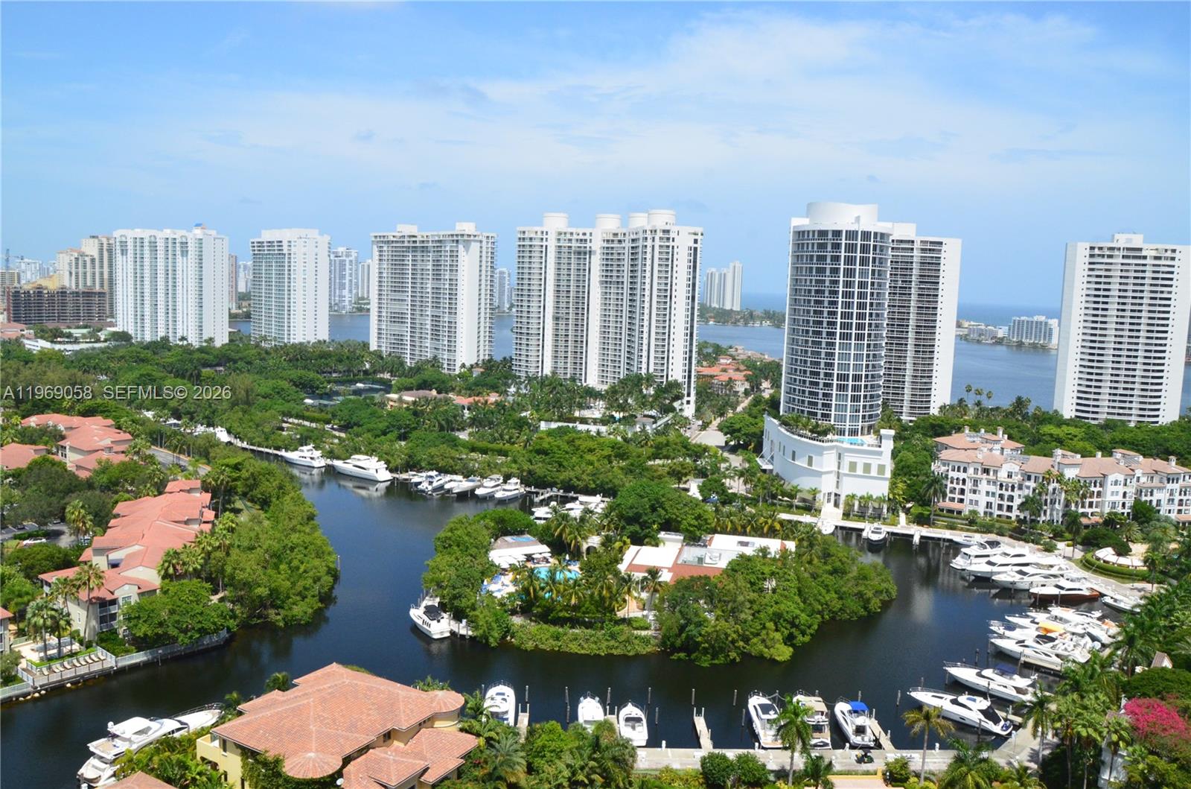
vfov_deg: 47.7
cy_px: 394
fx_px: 891
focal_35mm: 27
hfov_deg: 67.5
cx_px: 596
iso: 1600
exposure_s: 1/1600
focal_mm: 18
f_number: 14
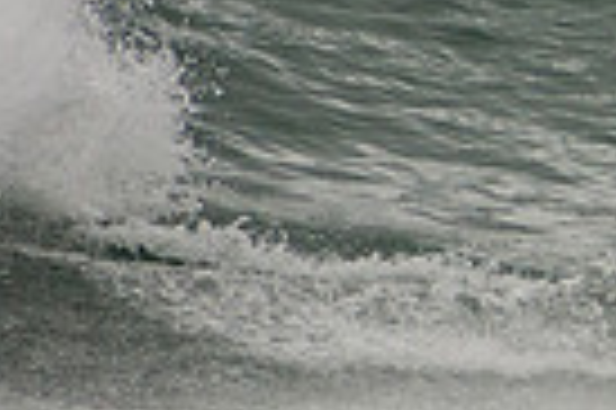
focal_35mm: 2546
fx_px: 43513
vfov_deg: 0.5
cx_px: 1259
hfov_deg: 0.8
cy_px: 106
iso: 320
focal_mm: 400
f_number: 5.6
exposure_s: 1/1250
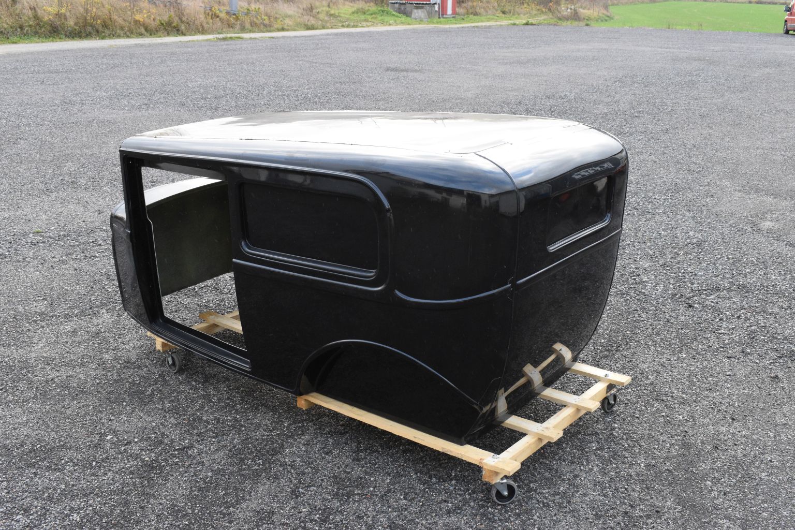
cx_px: 398
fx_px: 861
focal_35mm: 39
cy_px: 265
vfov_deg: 34.2
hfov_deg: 49.6
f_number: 8
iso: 1250
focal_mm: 26
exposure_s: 1/250
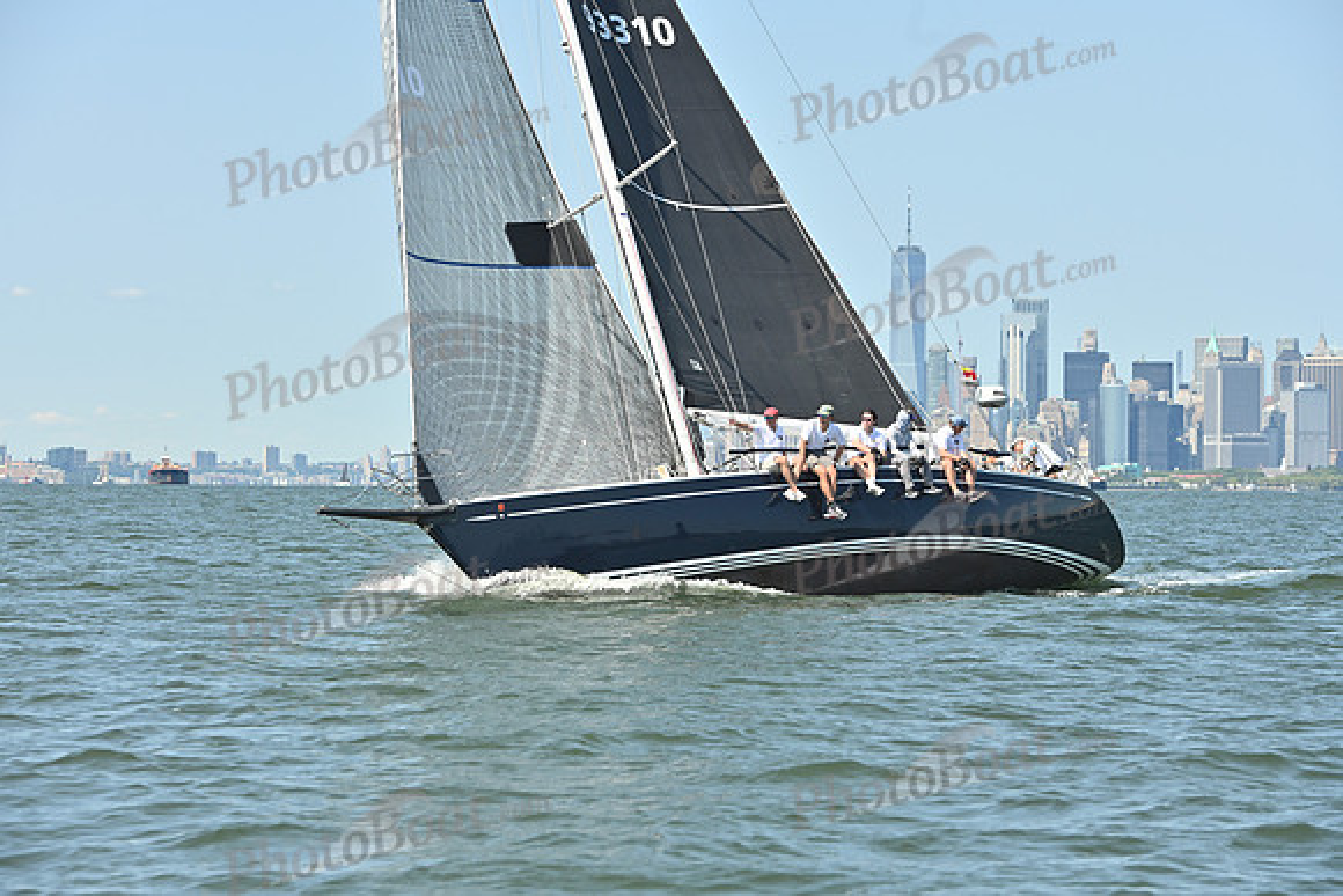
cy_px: 448
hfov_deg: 17.6
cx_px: 672
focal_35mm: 116
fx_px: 4328
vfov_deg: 11.8
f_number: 7.1
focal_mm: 116
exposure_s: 1/1250
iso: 320
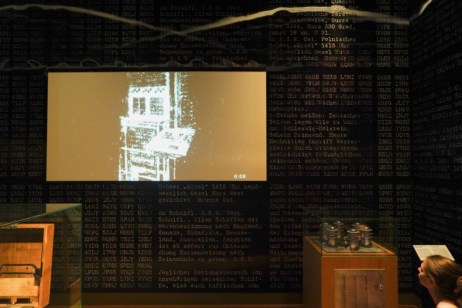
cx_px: 231
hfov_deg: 73.7
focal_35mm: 24
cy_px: 154
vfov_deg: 53.1
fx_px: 308
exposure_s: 1/80
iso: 6400
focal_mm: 24
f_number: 6.3
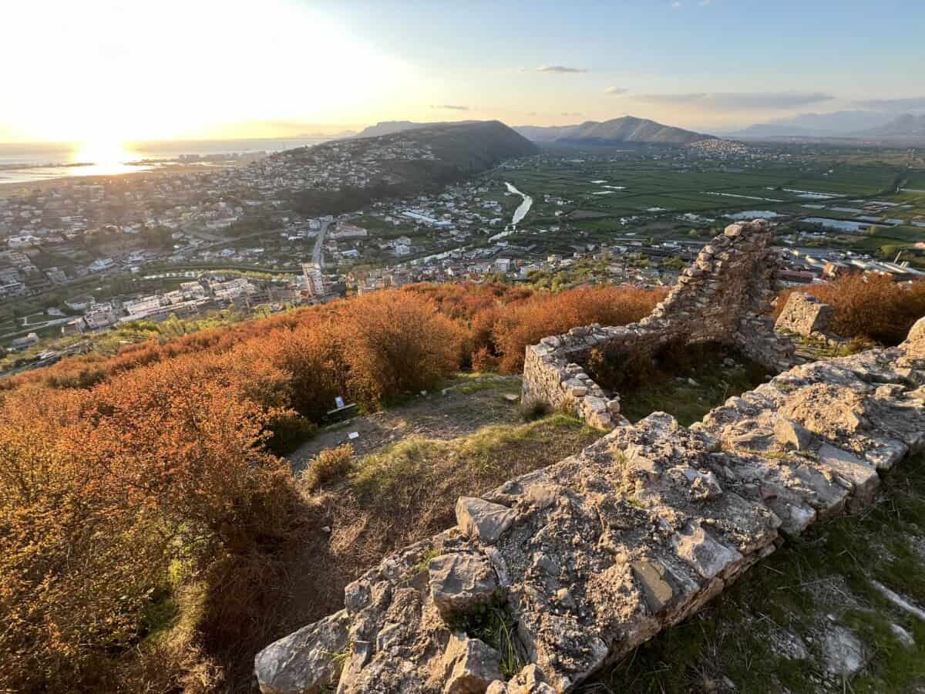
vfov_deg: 89.9
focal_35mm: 13
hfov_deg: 106.2
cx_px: 462
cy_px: 347
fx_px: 347
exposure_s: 1/114
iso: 32
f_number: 1.8
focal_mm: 1.6
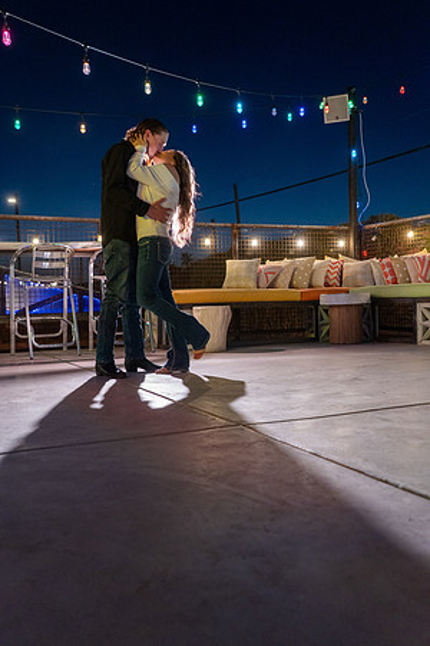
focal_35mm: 33
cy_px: 323
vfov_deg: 57.2
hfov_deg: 40.0
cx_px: 215
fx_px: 591
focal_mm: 33
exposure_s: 1/40
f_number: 4
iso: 3200
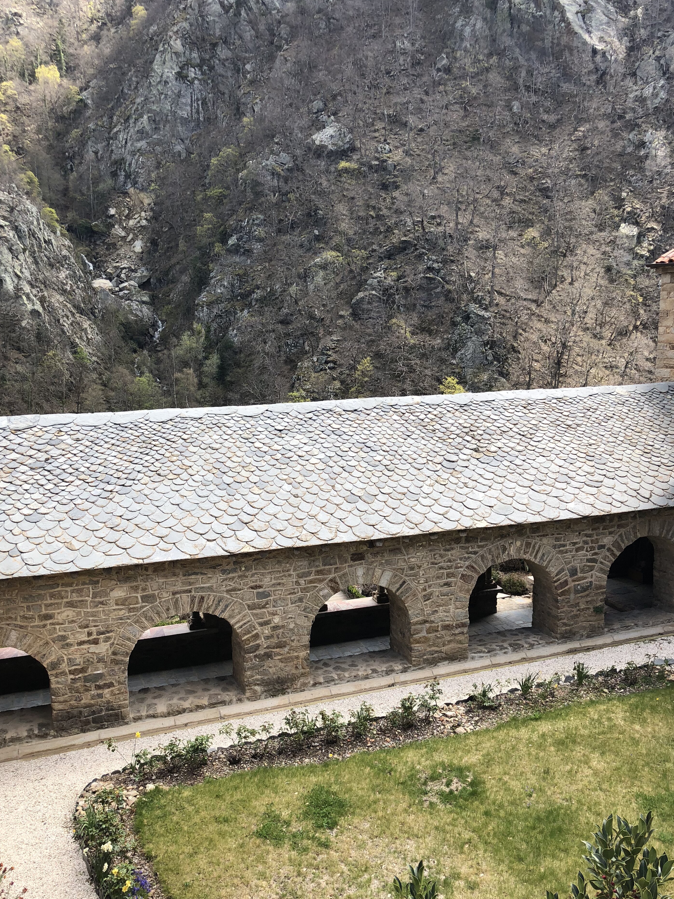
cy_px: 459
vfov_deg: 60.0
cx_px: 327
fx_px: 779
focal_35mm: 30
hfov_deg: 46.8
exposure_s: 1/470
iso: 20
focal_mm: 4
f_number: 1.8
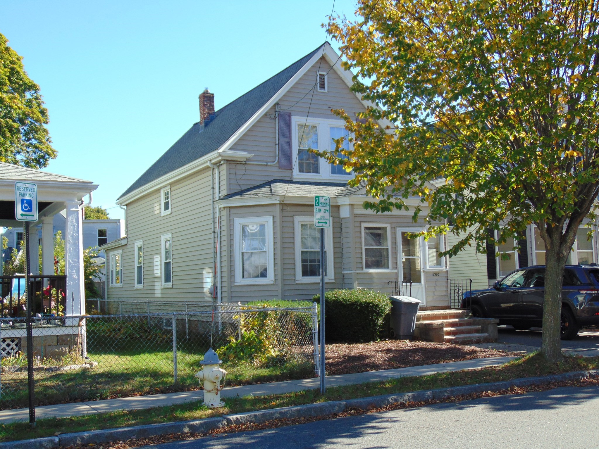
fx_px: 727
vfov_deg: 34.3
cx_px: 300
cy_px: 224
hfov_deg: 44.8
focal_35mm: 42
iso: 80
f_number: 3.3
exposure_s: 1/400
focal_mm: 7.6
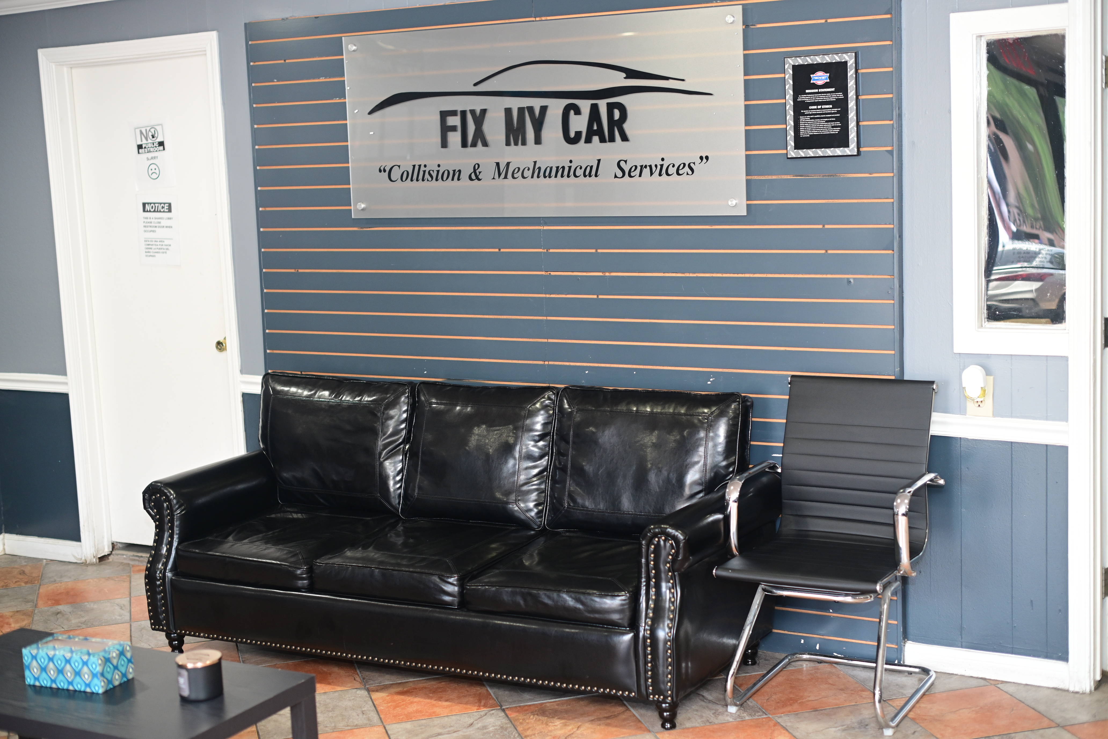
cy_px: 370
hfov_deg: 39.6
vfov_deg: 27.0
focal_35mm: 50
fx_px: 1539
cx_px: 554
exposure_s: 1/100
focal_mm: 50
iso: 900
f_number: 2.5
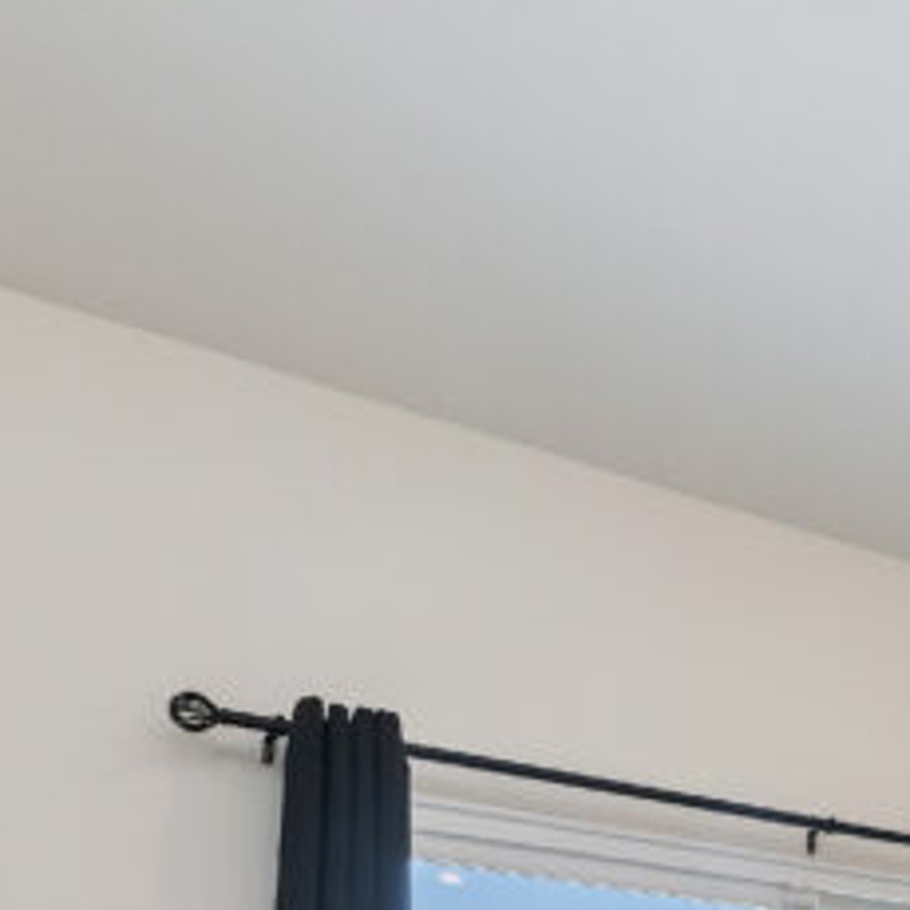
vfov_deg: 25.7
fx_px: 1576
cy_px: 1296
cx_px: 1377
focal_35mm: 53
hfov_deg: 24.6
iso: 500
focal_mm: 14
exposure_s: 1/25
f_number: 10
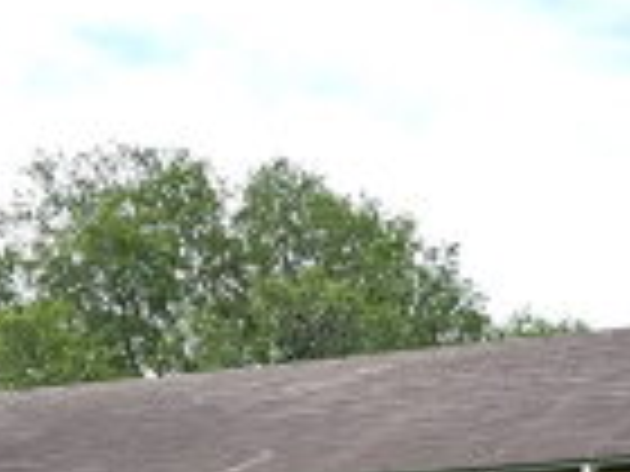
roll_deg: +0.4
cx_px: 360
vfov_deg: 14.4
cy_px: 733
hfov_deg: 20.6
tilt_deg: +1.2
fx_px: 1729
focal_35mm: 95
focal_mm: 5.96
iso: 64
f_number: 1.6
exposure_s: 1/3279
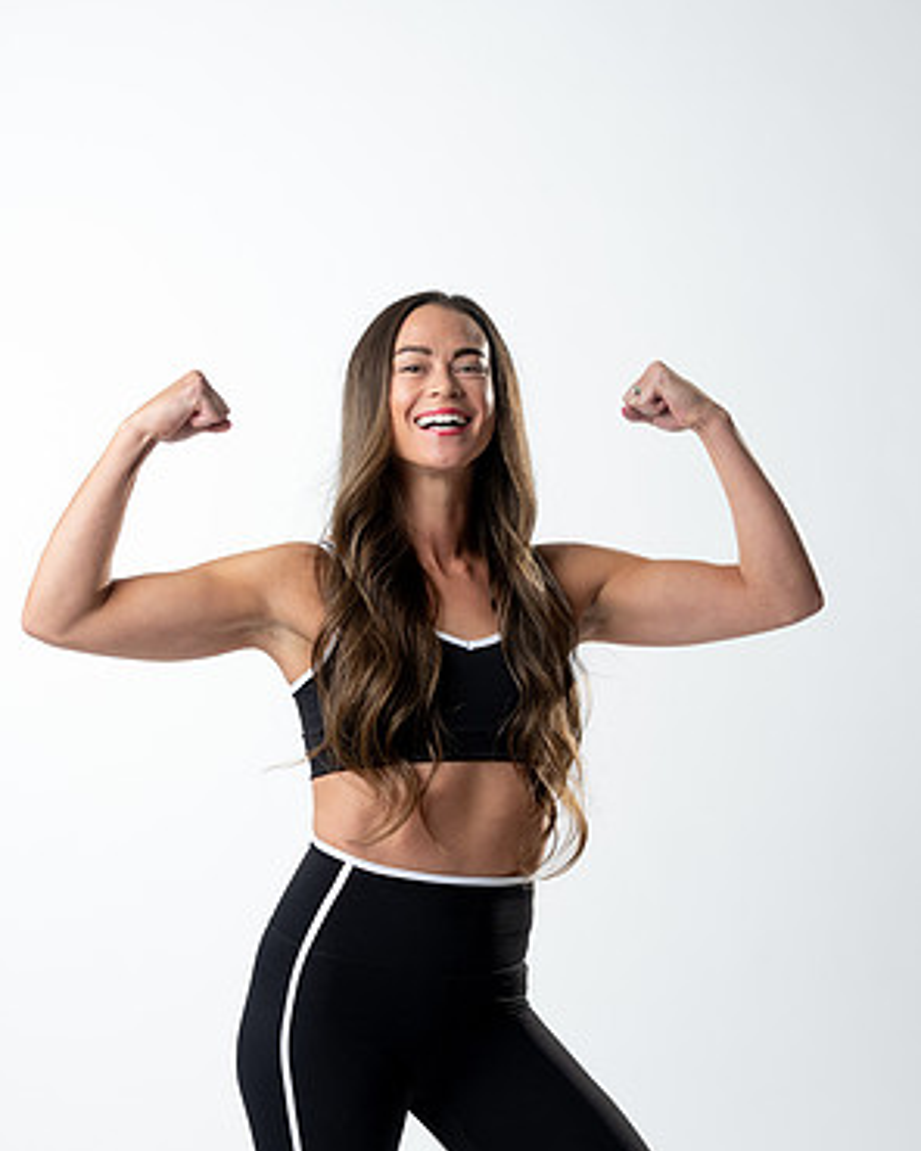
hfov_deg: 15.9
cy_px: 610
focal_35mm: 97
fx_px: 3305
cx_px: 460
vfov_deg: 19.8
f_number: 3.5
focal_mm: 85
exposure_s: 1/125
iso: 400
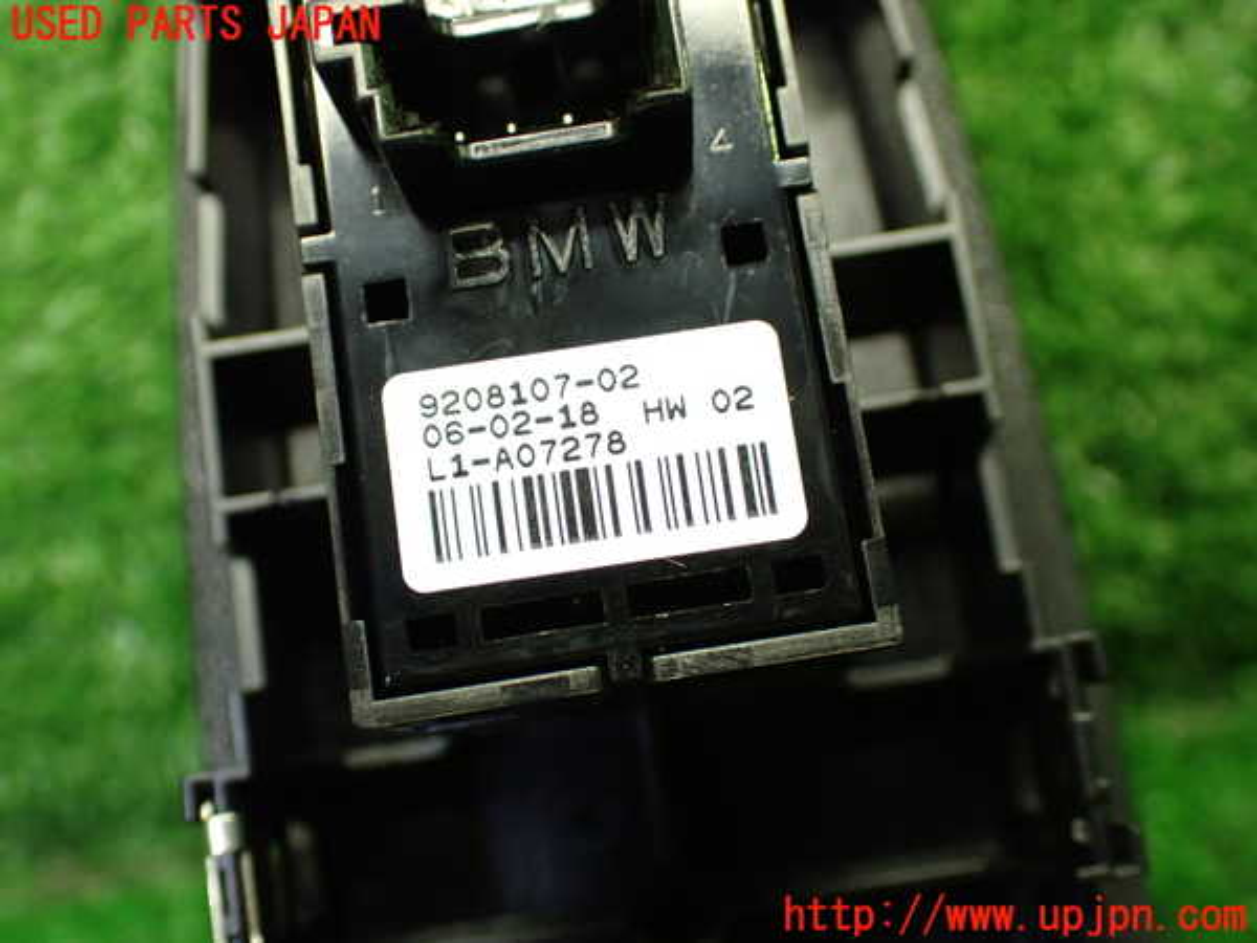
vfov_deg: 35.1
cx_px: 628
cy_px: 472
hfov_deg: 45.8
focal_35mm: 41
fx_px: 1489
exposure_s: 1/60
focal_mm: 7.31
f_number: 2.8
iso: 800
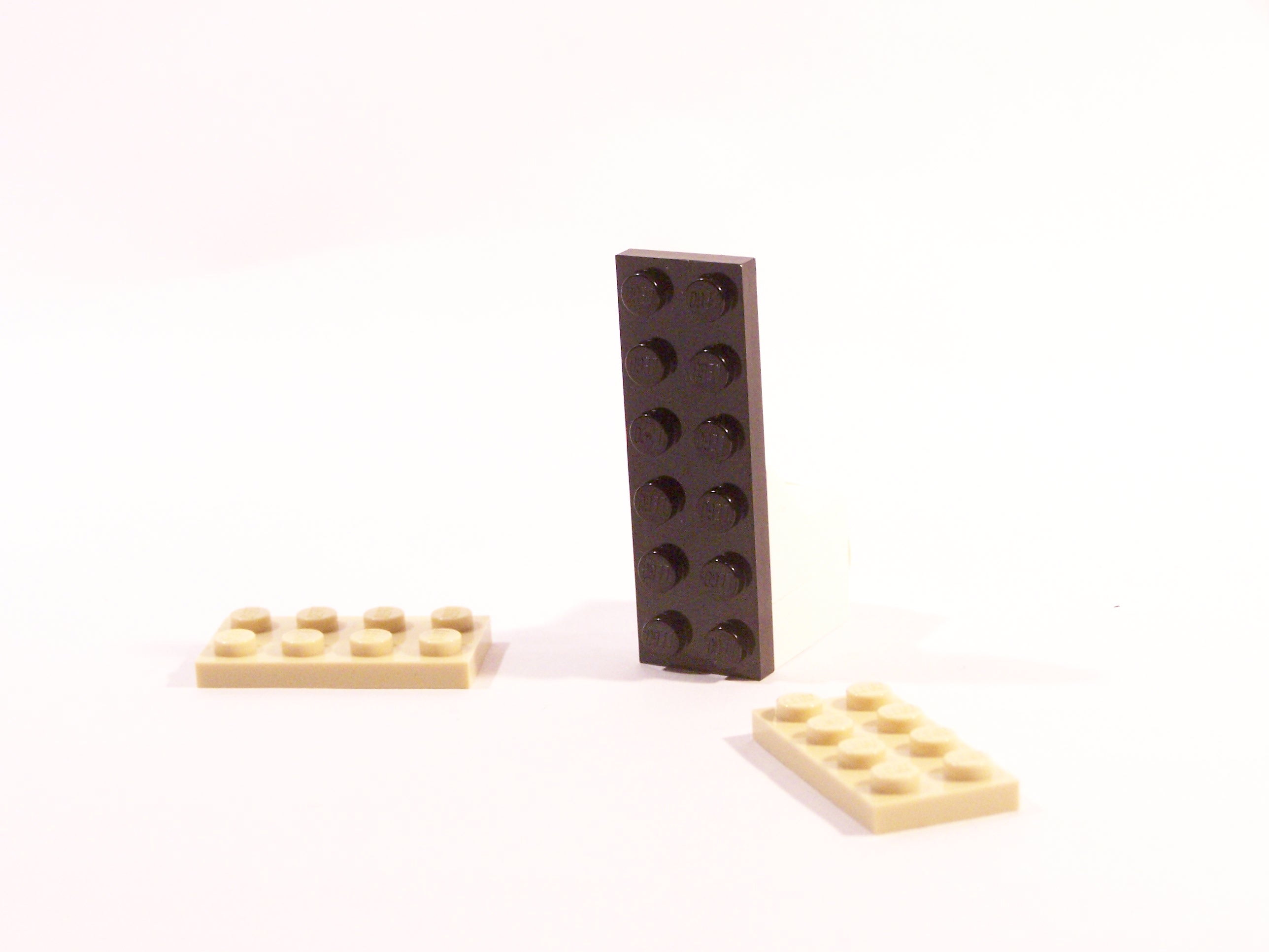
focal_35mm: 82
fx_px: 3006
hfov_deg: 23.8
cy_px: 476
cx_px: 634
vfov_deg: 18.0
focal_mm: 13.7
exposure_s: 1/30
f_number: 3.6
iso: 400
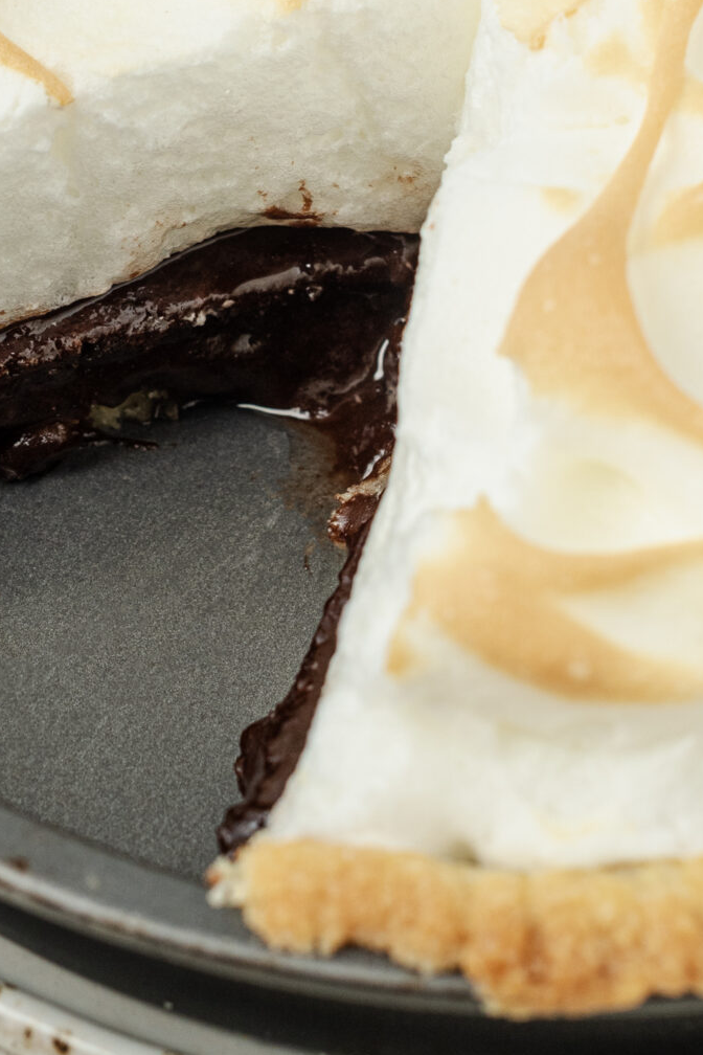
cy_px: 253
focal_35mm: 127
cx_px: 119
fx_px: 3720
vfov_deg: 16.1
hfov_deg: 10.8
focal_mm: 50
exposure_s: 1/50
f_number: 5.6
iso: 400
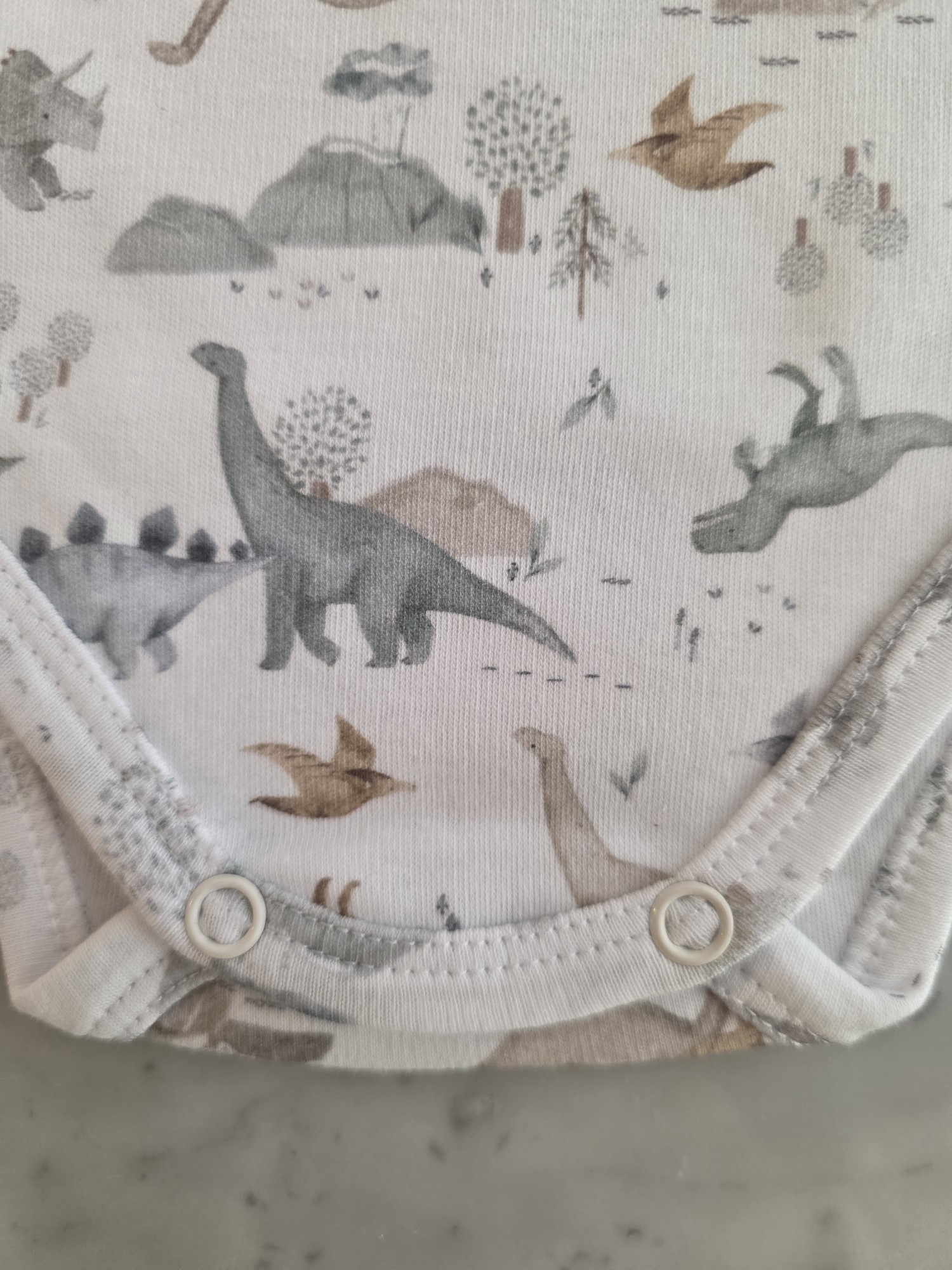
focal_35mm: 23
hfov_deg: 58.9
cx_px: 476
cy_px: 635
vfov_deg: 73.9
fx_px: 843
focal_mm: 6.3
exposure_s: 1/51
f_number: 1.7
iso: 200
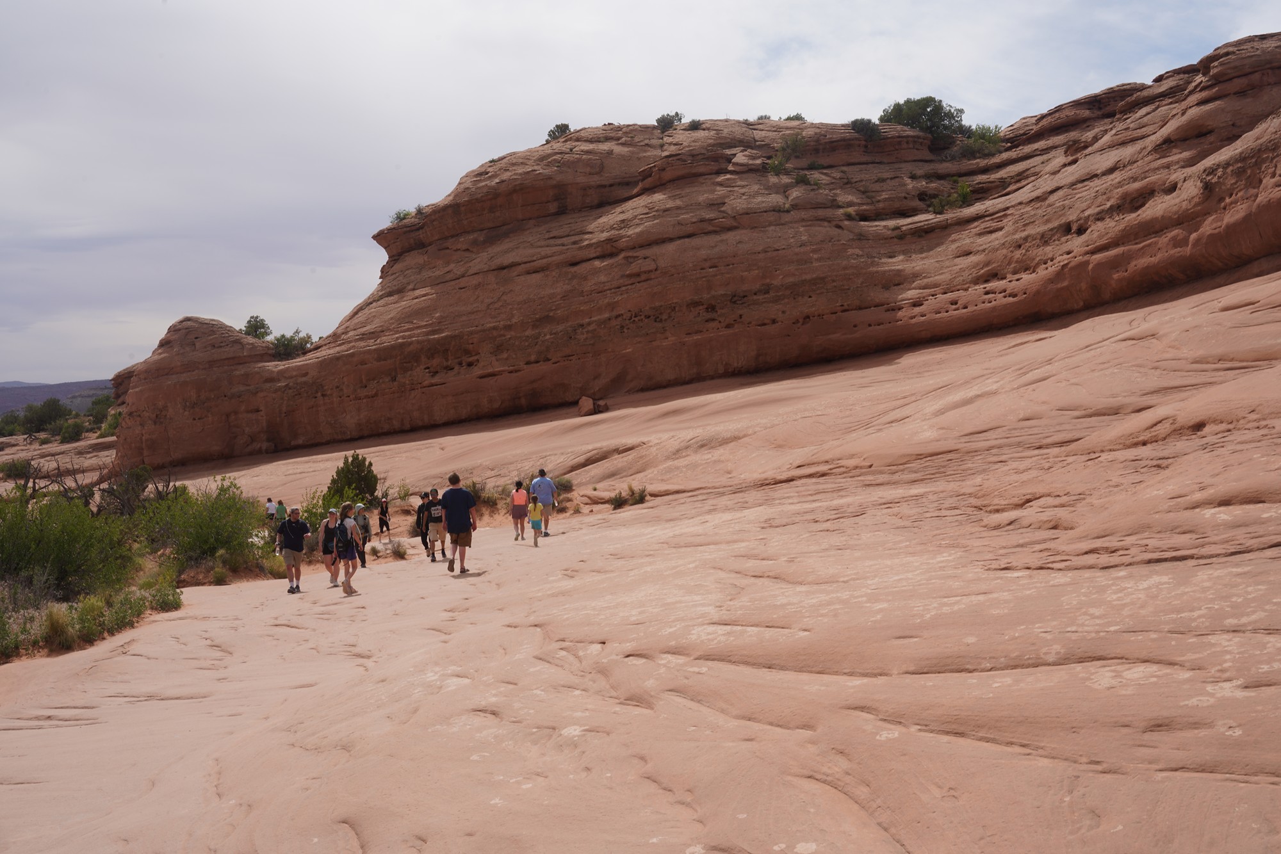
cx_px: 640
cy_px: 427
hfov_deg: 48.5
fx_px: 1423
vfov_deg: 33.4
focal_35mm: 40
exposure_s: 1/100
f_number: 18
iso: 100
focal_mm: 40
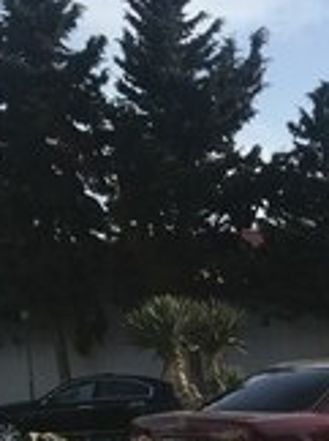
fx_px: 1131
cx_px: 427
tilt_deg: -11.4
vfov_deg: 20.0
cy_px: 591
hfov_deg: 15.7
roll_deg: +2.1
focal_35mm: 89
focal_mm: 4.15
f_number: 2.2
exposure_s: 1/1508
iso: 25
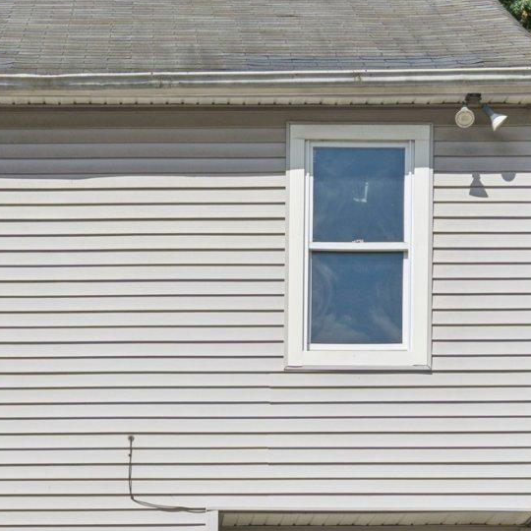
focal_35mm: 116
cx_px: 148
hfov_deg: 15.0
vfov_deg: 14.9
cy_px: 441
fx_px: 2013
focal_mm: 24
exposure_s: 1/500
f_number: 8
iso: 100
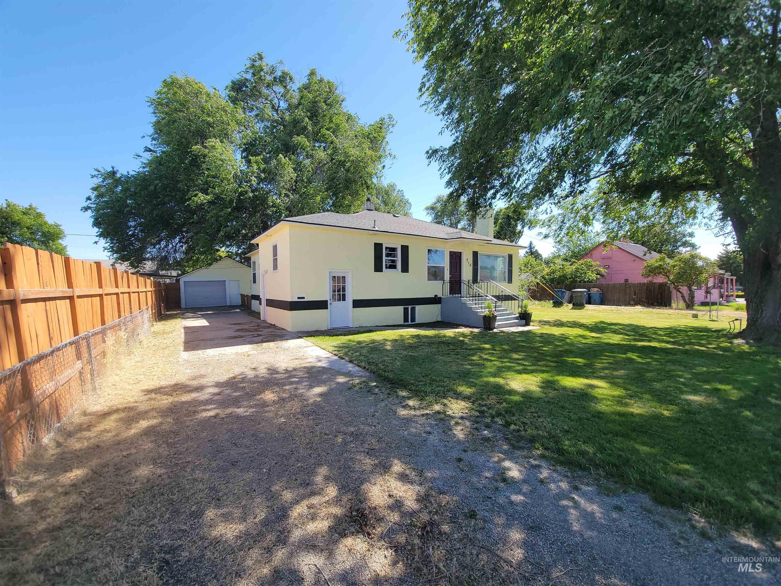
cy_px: 293
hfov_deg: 106.2
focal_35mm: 13
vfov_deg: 89.9
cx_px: 390
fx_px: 293
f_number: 2.2
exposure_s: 1/647
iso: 50
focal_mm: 2.2
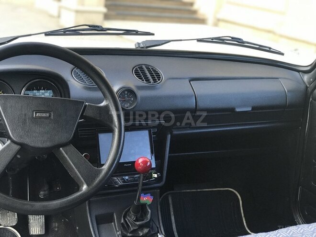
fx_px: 520
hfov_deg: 33.8
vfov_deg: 25.7
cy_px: 118
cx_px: 158
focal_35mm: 57
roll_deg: -7.2
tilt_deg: -16.1
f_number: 2.8
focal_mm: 6.6
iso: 64
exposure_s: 1/100
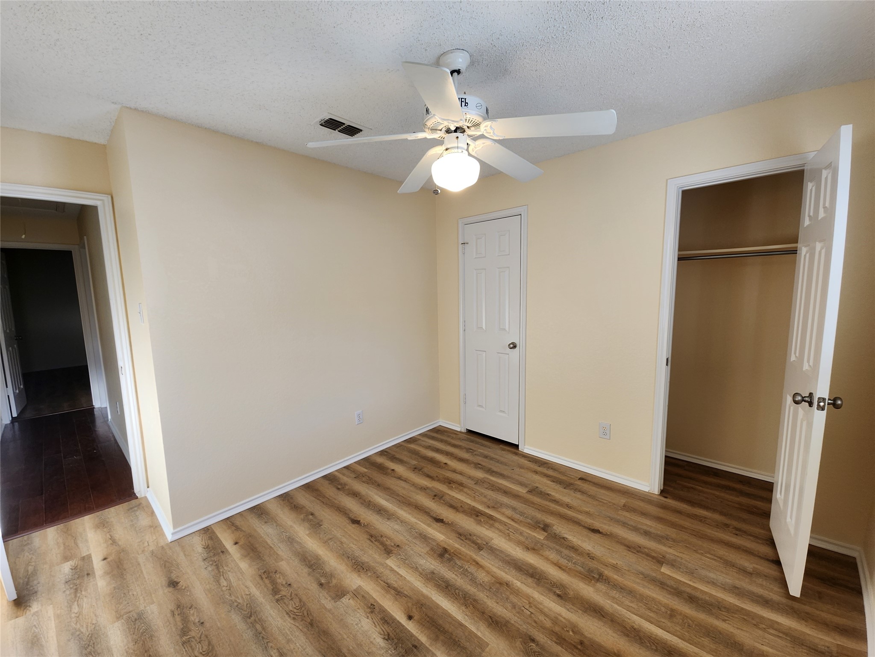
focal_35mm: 13
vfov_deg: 89.9
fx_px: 329
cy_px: 328
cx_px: 438
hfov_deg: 106.2
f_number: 2.2
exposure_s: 1/60
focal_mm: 2.2
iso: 50
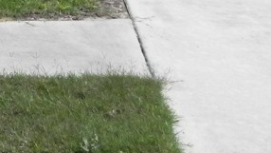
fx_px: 812
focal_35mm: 113
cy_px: -201
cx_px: -166
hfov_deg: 16.7
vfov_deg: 9.6
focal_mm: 5.2
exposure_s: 1/402
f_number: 8
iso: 160
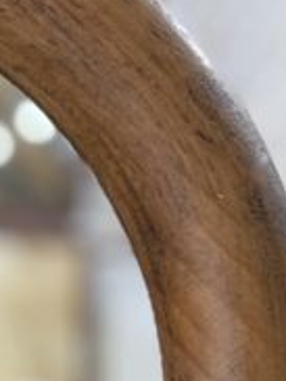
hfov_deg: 5.4
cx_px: -267
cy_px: 760
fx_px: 2967
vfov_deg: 7.1
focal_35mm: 270
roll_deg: -0.5
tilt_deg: -0.6
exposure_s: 1/60
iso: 125
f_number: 1.78
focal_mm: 6.76
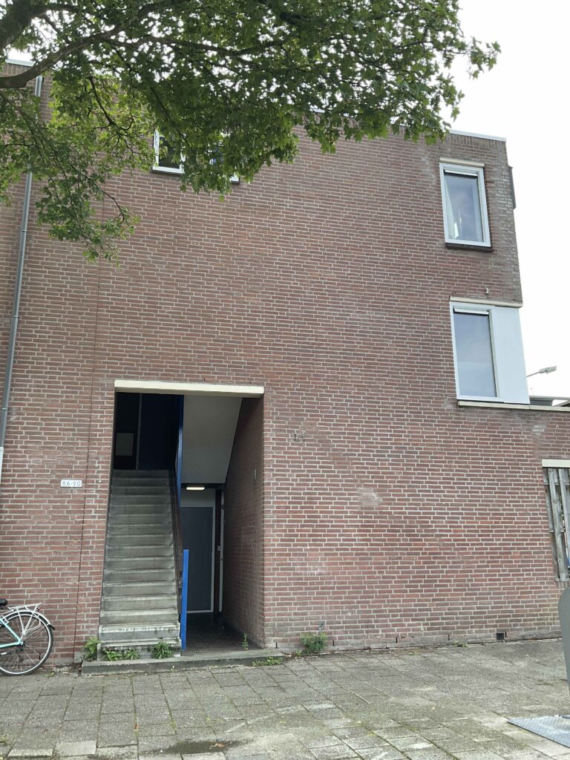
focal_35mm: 29
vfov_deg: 61.7
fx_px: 637
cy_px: 380
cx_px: 285
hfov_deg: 48.2
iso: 16
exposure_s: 1/211
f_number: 1.8
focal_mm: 3
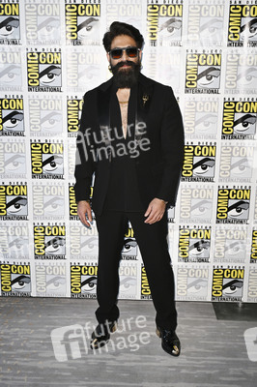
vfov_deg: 51.9
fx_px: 397
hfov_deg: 35.9
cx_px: 128
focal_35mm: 37
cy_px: 194
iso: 1250
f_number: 5
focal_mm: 37
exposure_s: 1/250
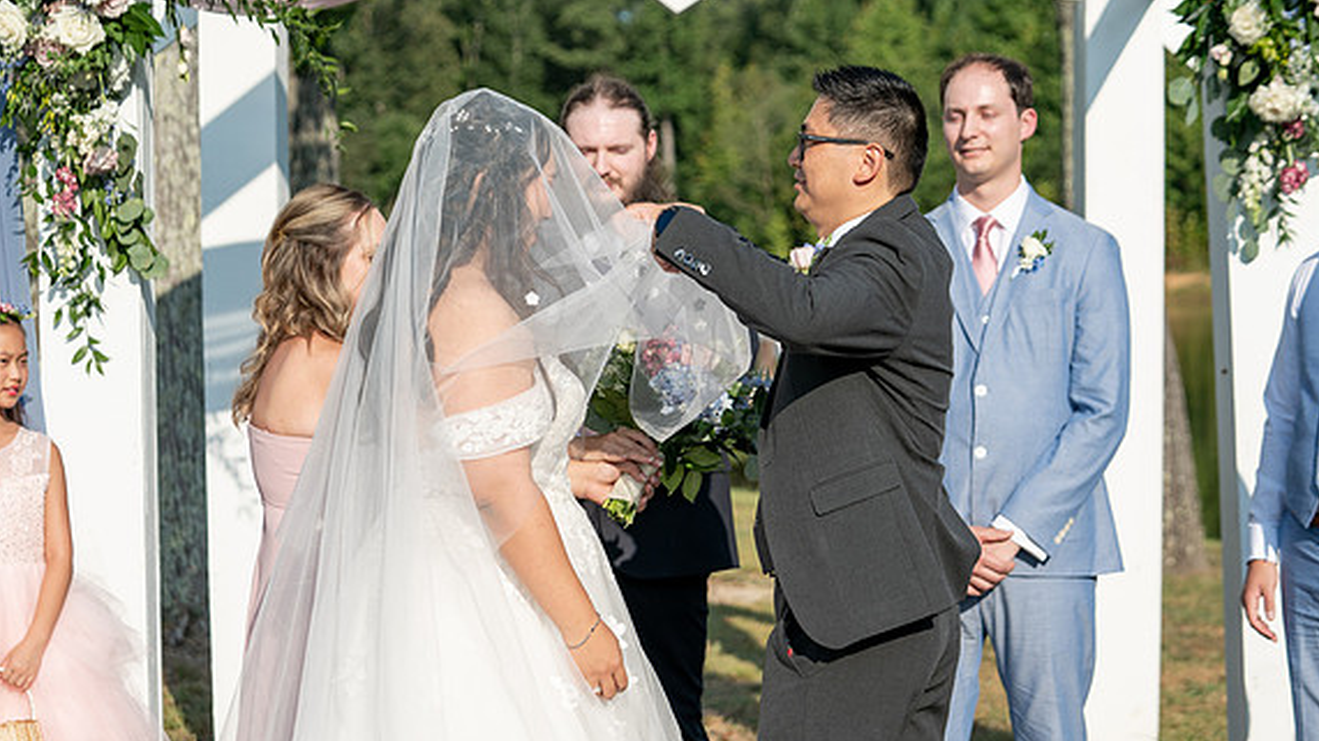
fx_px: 2763
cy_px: 349
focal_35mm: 79
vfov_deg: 15.3
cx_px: 668
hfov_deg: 26.9
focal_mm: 70
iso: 100
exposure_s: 1/1250
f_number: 4
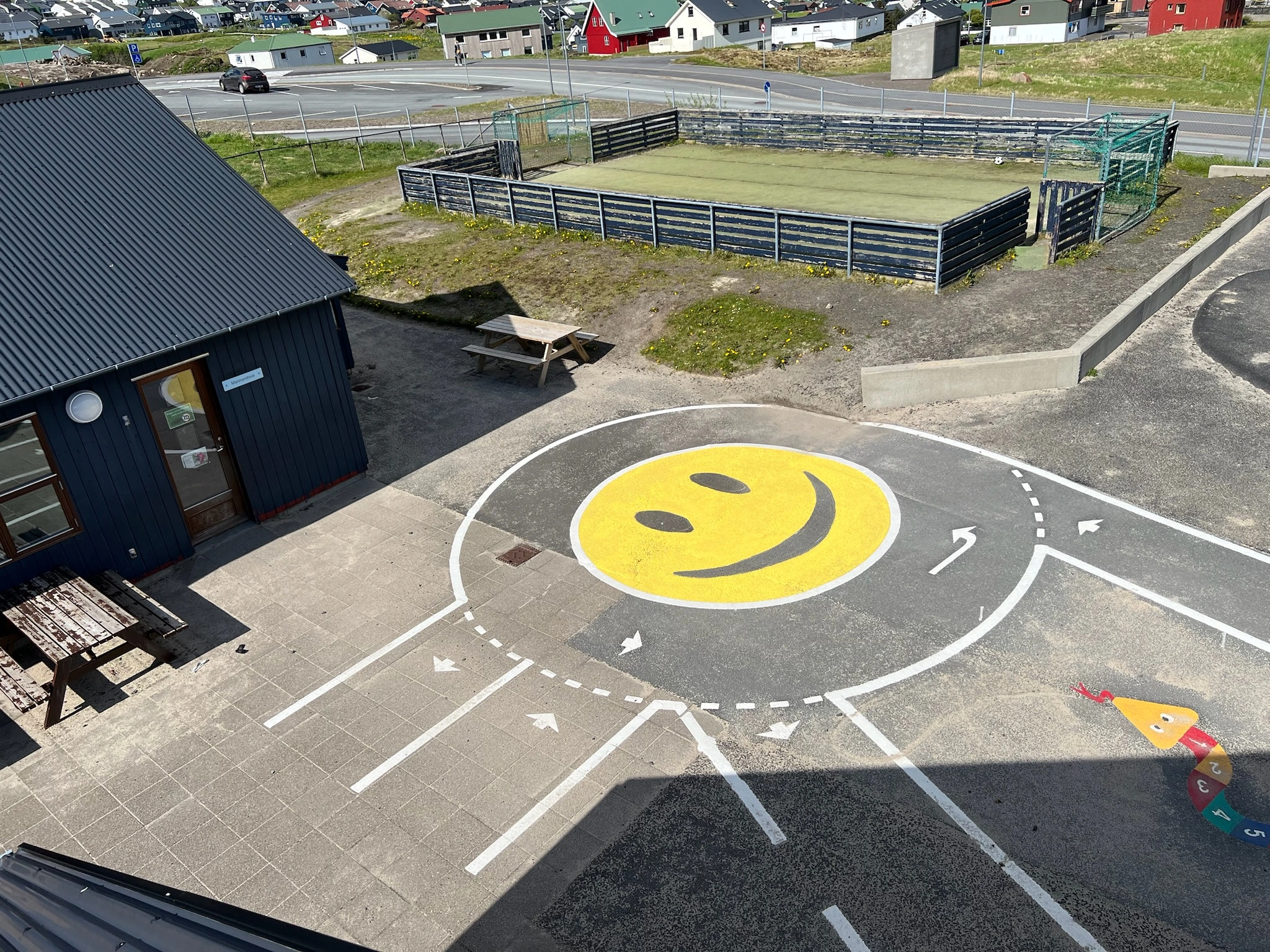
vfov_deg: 53.1
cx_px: 635
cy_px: 476
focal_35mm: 26
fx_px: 954
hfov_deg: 67.3
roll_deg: +5.4
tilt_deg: -24.6
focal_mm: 5.7
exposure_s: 1/5882
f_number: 1.5
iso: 50
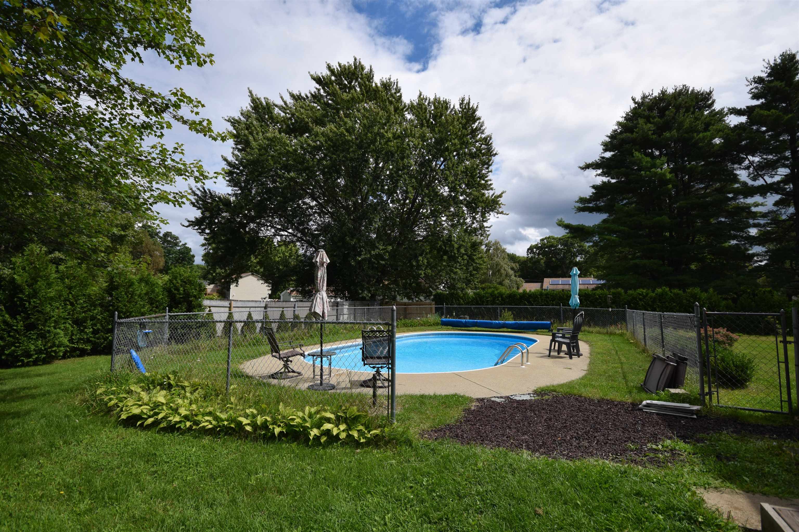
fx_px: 366
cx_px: 400
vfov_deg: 72.1
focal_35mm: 16
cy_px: 266
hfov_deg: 95.0
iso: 200
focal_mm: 11
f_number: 8
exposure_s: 1/1250
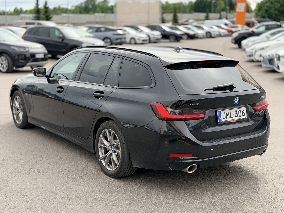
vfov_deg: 30.3
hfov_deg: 39.7
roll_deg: +0.2
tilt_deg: -12.0
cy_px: 106
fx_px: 394
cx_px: 142
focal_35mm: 48
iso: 80
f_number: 1.78
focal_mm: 6.76
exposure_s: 1/1085
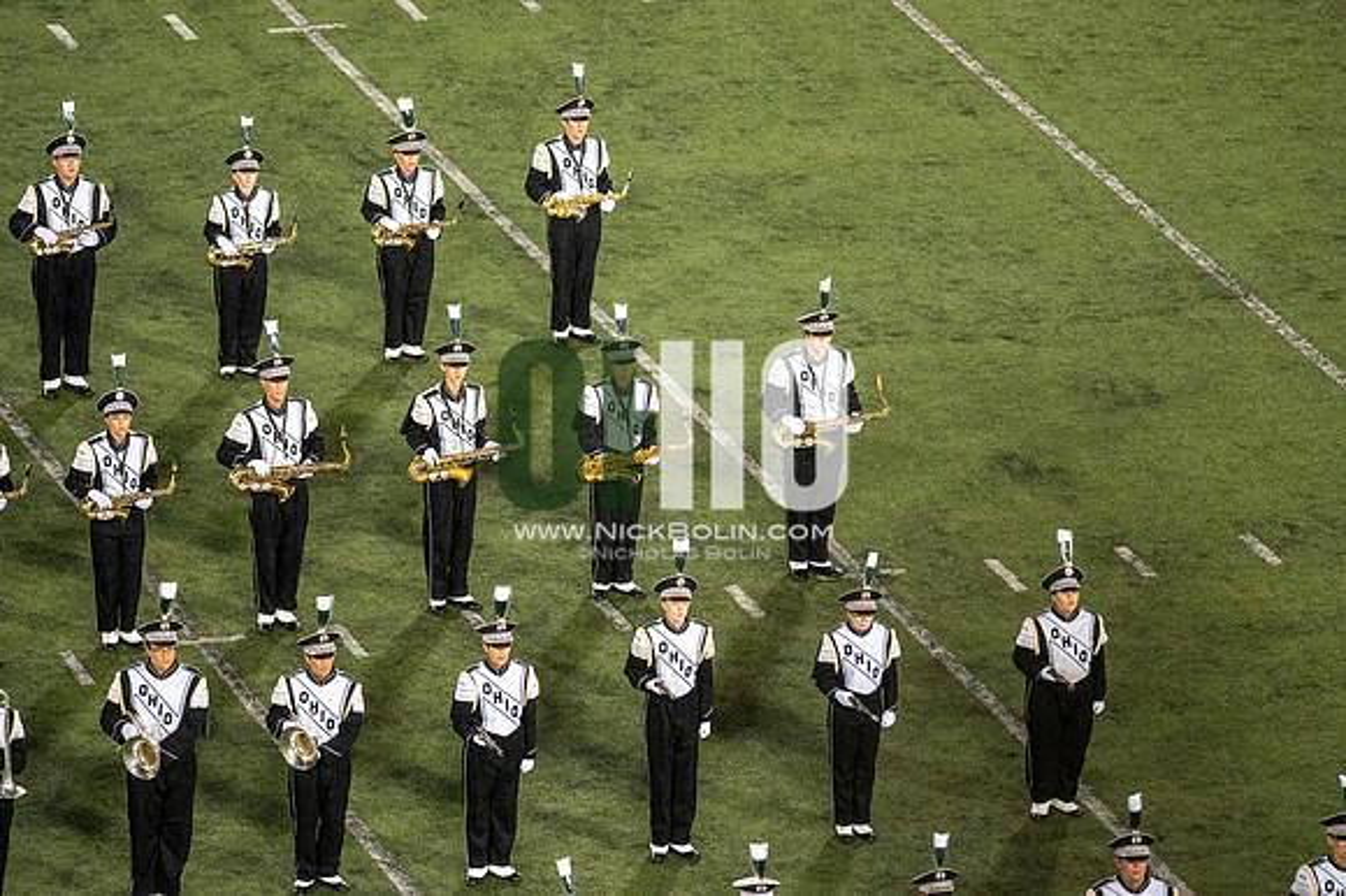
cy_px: 448
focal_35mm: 300
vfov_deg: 4.6
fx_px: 11210
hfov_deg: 6.9
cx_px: 673
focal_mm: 300
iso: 6400
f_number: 2.8
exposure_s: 1/2500
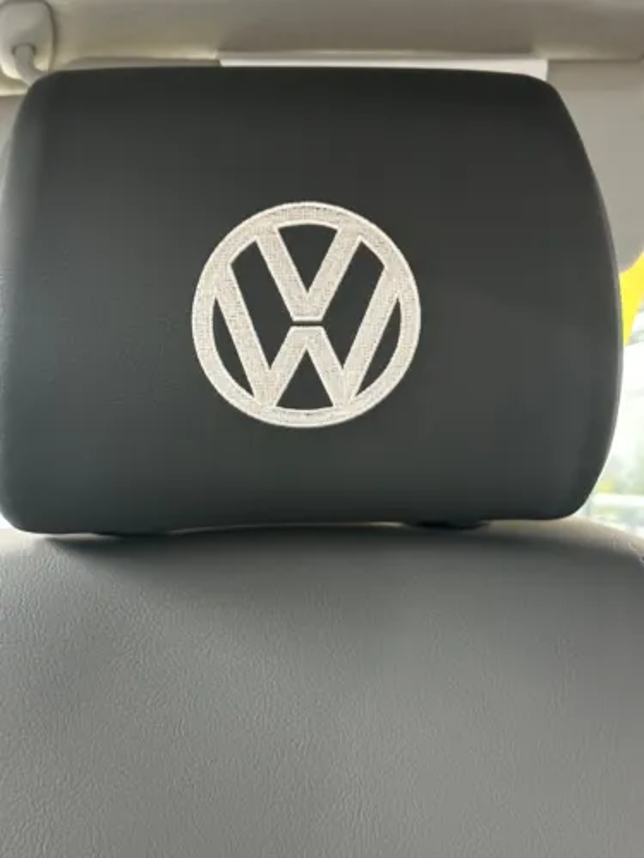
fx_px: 1191
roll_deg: +0.9
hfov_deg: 30.3
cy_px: 429
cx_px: 322
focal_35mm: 48
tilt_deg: +0.1
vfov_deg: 39.7
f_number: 1.78
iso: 640
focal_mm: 6.86
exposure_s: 1/25
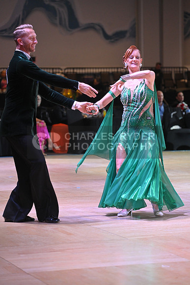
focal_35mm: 125
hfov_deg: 11.0
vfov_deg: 16.4
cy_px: 142
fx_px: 989
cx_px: 95
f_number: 4
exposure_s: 1/250
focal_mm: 125
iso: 2000
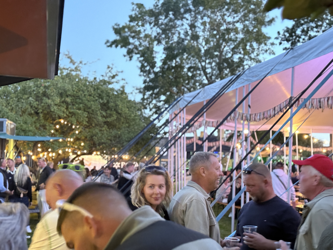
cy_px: 125
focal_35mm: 48
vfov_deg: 30.3
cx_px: 166
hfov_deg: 39.7
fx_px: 462
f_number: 1.78
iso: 1000
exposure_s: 1/17
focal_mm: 6.76
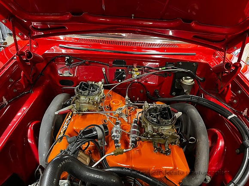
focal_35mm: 26
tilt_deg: -31.3
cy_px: 93
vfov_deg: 53.1
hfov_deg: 67.3
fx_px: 187
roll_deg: -4.6
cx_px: 124
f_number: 1.6
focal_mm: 5.1
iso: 500
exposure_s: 1/54
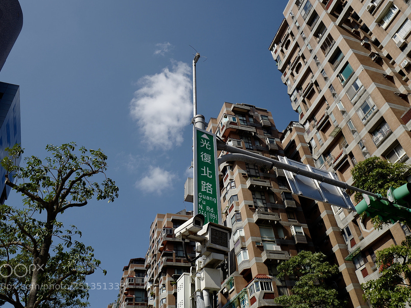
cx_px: 207
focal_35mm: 31
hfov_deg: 58.3
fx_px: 368
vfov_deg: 45.4
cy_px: 152
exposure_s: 1/800
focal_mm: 28
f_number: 5.6
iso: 100
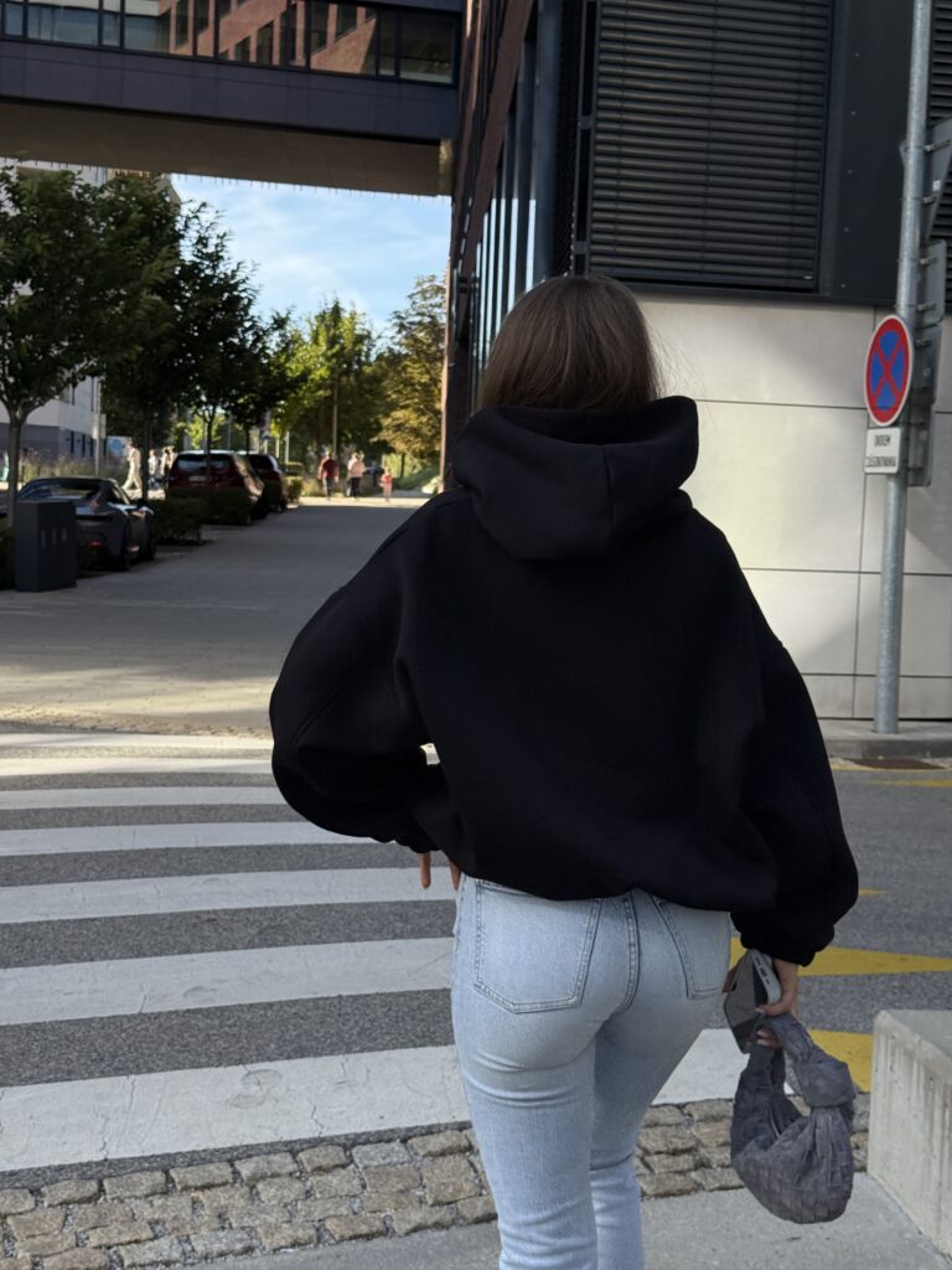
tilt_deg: -3.9
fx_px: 1760
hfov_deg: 30.3
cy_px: 635
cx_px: 476
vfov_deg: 39.7
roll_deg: -1.0
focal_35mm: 48
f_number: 1.78
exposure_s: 1/1185
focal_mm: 6.76
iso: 100
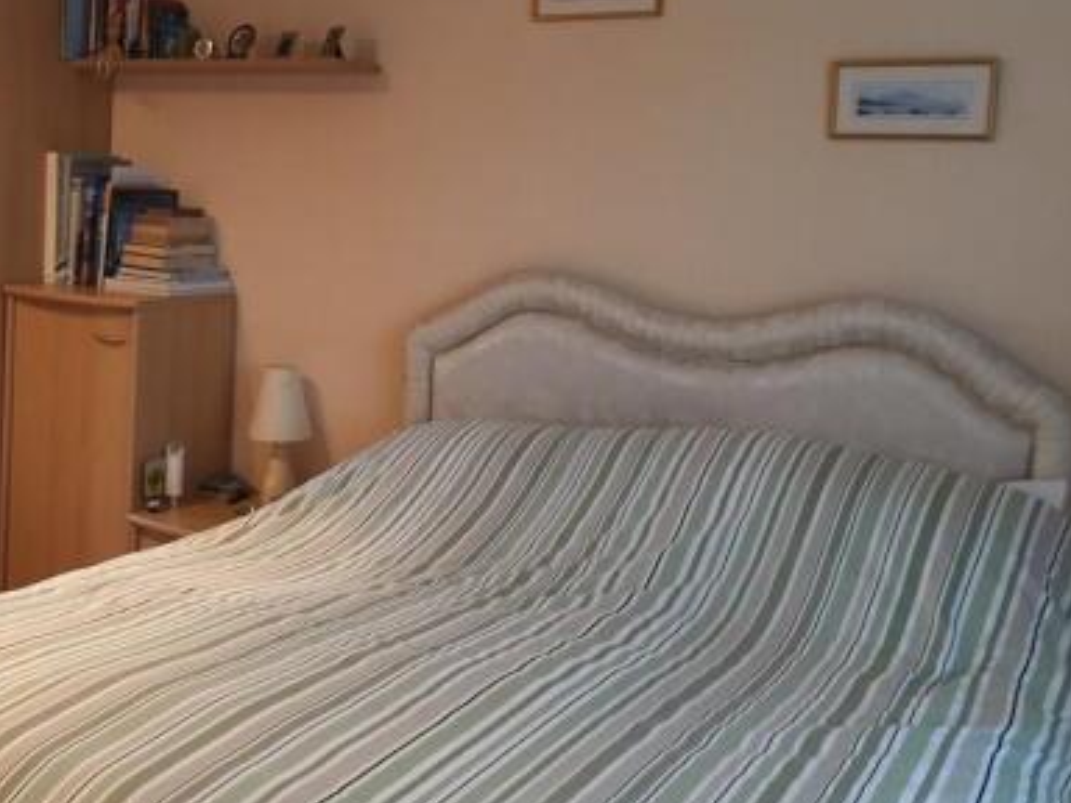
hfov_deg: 41.9
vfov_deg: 32.8
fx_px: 1361
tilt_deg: -5.6
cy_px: 314
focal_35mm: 44
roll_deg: -0.3
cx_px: 291
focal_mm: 4.15
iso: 160
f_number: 2.2
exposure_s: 1/33
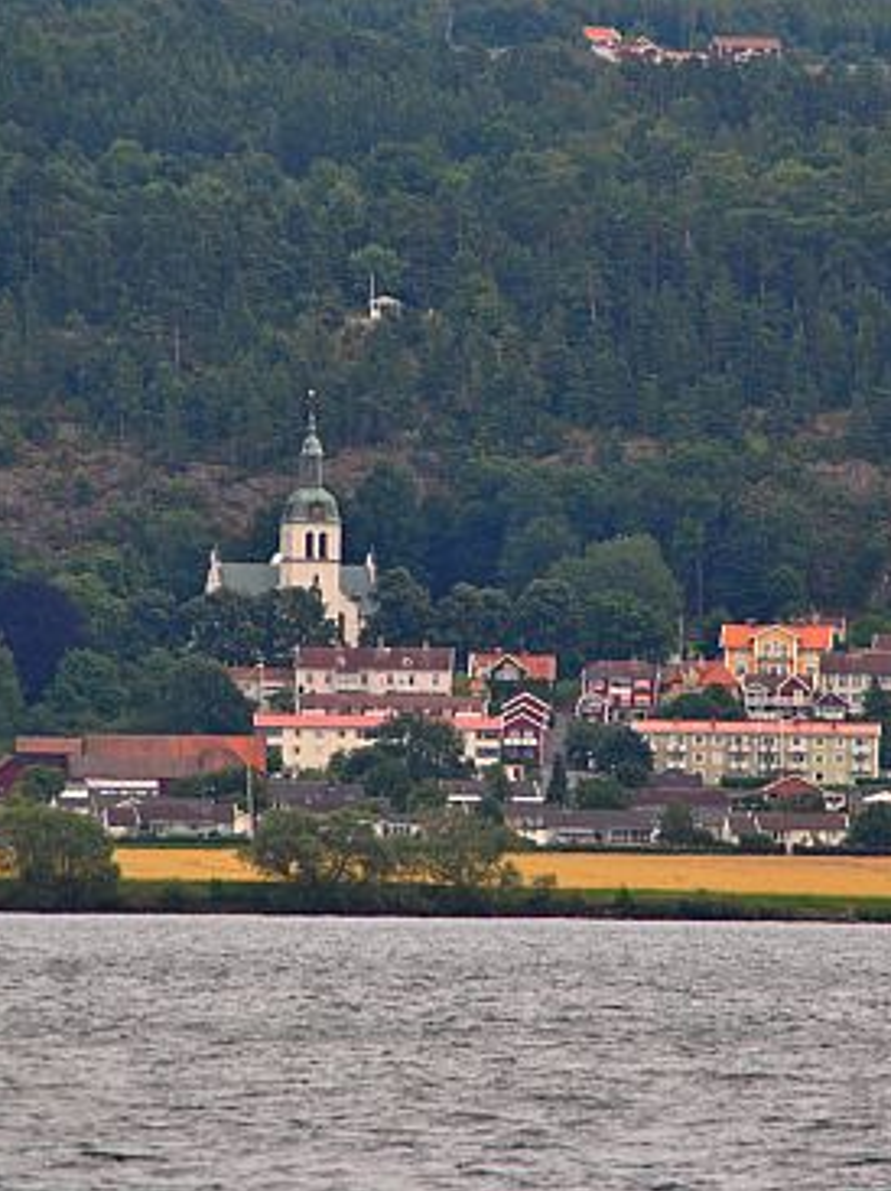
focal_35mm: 434
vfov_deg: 4.6
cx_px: 491
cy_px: 596
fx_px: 14912
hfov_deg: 3.4
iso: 320
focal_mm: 200
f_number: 6.3
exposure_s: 1/500
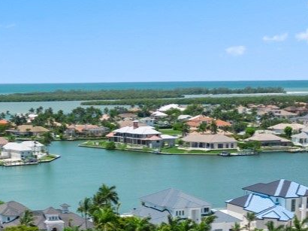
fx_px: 534
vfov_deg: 22.5
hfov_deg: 30.1
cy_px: 274
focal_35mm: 60
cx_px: 2
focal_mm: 6.72
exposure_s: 1/3000
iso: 110
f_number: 1.7
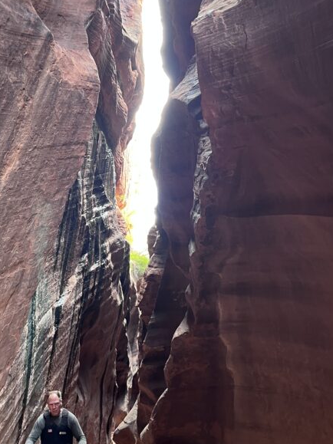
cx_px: 96
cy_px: 217
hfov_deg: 31.1
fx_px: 590
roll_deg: -4.3
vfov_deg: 41.2
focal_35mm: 46
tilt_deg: +22.5
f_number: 1.6
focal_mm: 5.1
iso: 125
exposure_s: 1/80
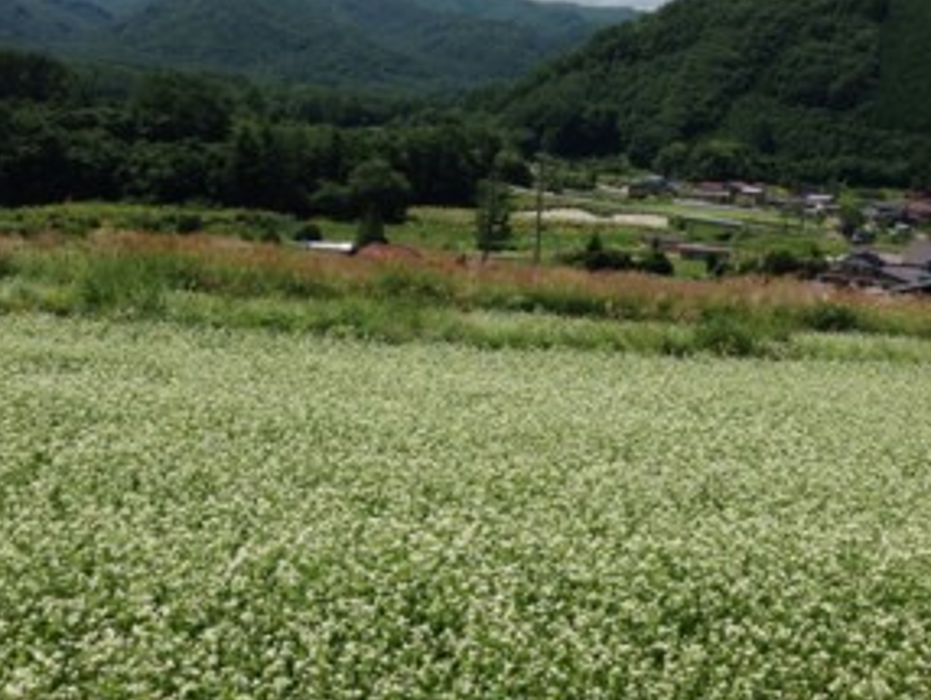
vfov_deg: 27.8
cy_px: 208
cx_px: 466
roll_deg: -0.8
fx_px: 1400
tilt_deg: -1.5
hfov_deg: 36.8
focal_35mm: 52
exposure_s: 1/1938
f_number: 2.4
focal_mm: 4.12
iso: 50
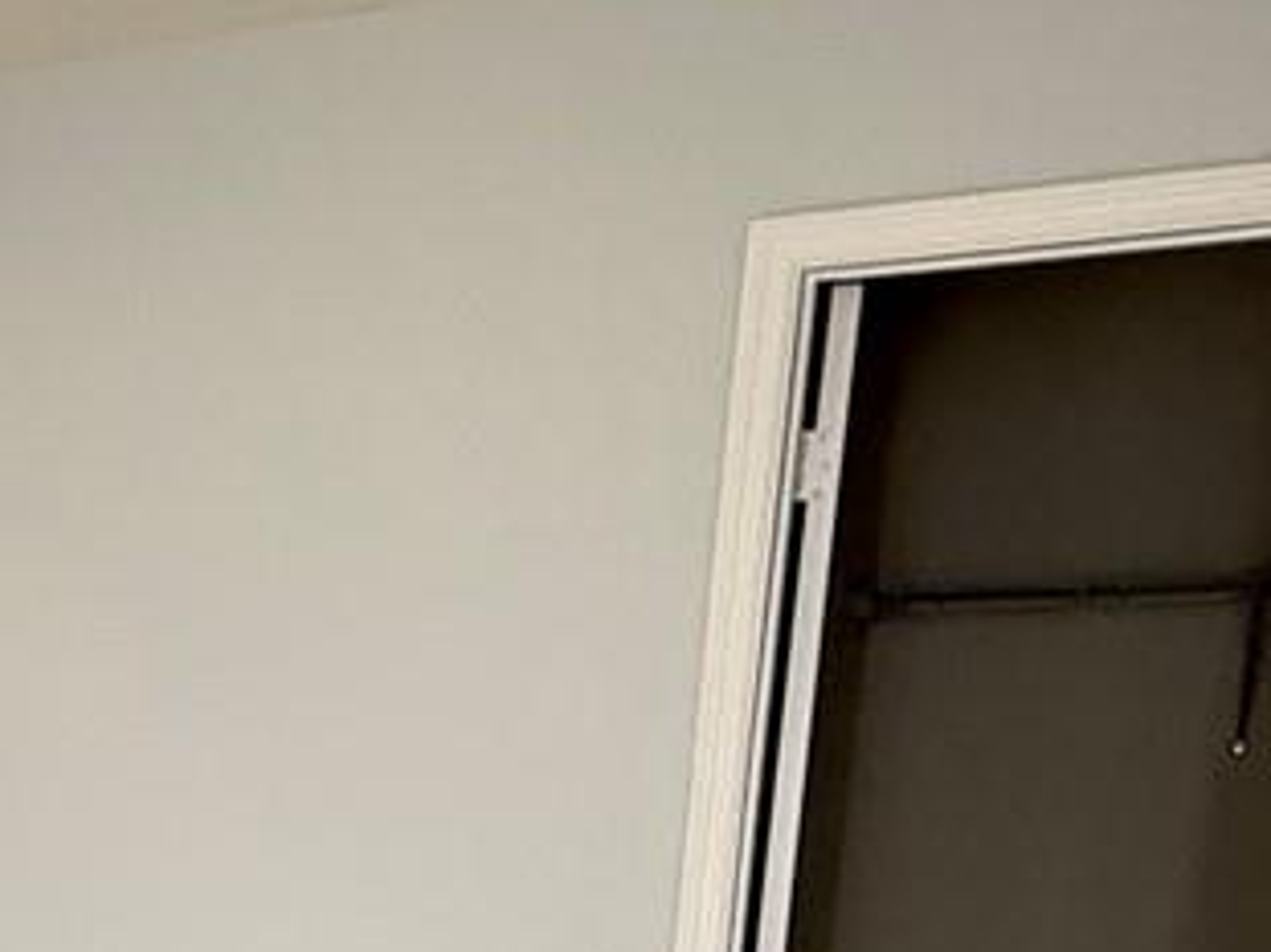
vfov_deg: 18.4
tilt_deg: -12.0
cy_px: 1369
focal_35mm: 72
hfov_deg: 23.0
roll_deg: +0.0
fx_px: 2643
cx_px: -527
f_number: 2.2
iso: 250
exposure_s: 1/60
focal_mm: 2.22
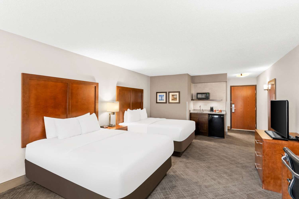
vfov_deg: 77.3
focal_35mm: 15
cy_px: 100
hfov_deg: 100.4
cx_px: 150
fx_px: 125
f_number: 8
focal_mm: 10
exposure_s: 1/3
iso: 400
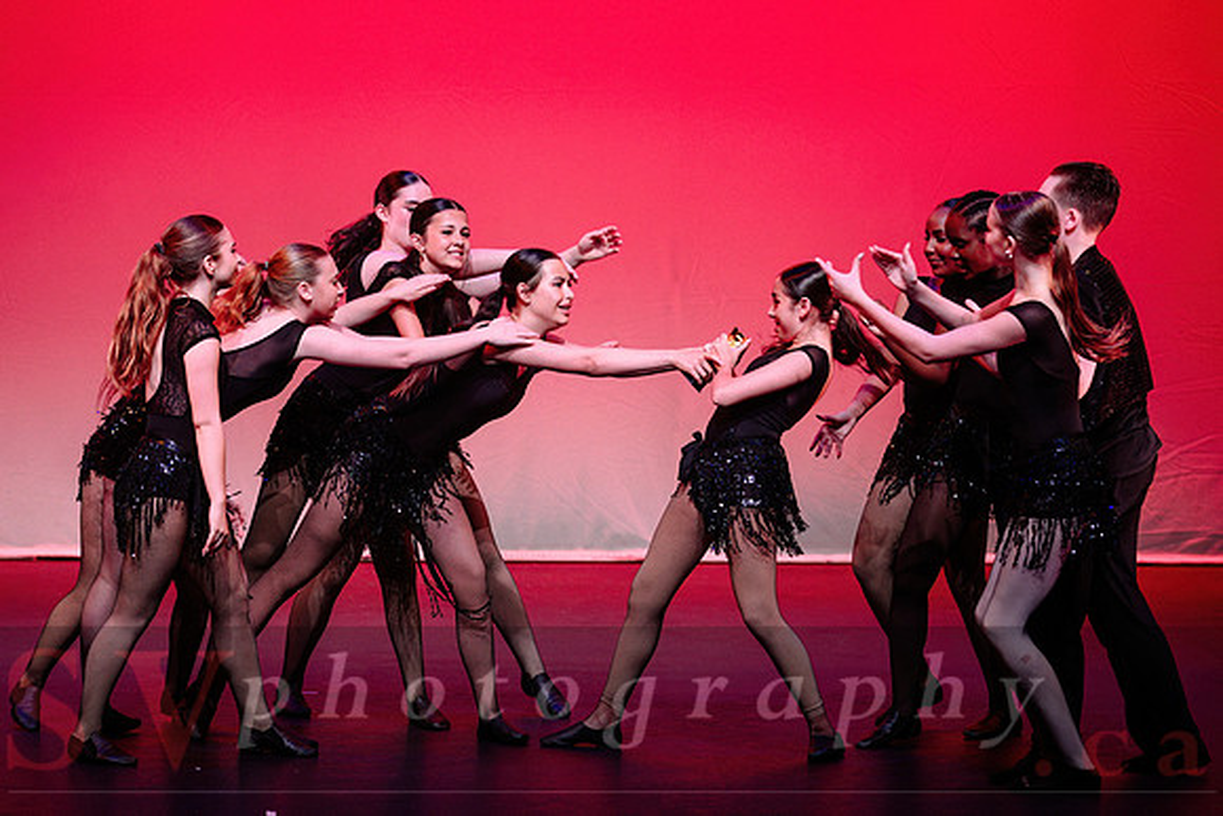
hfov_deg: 11.8
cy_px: 449
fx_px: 5933
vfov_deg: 7.9
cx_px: 580
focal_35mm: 175
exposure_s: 1/640
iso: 1250
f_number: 2.8
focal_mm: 135
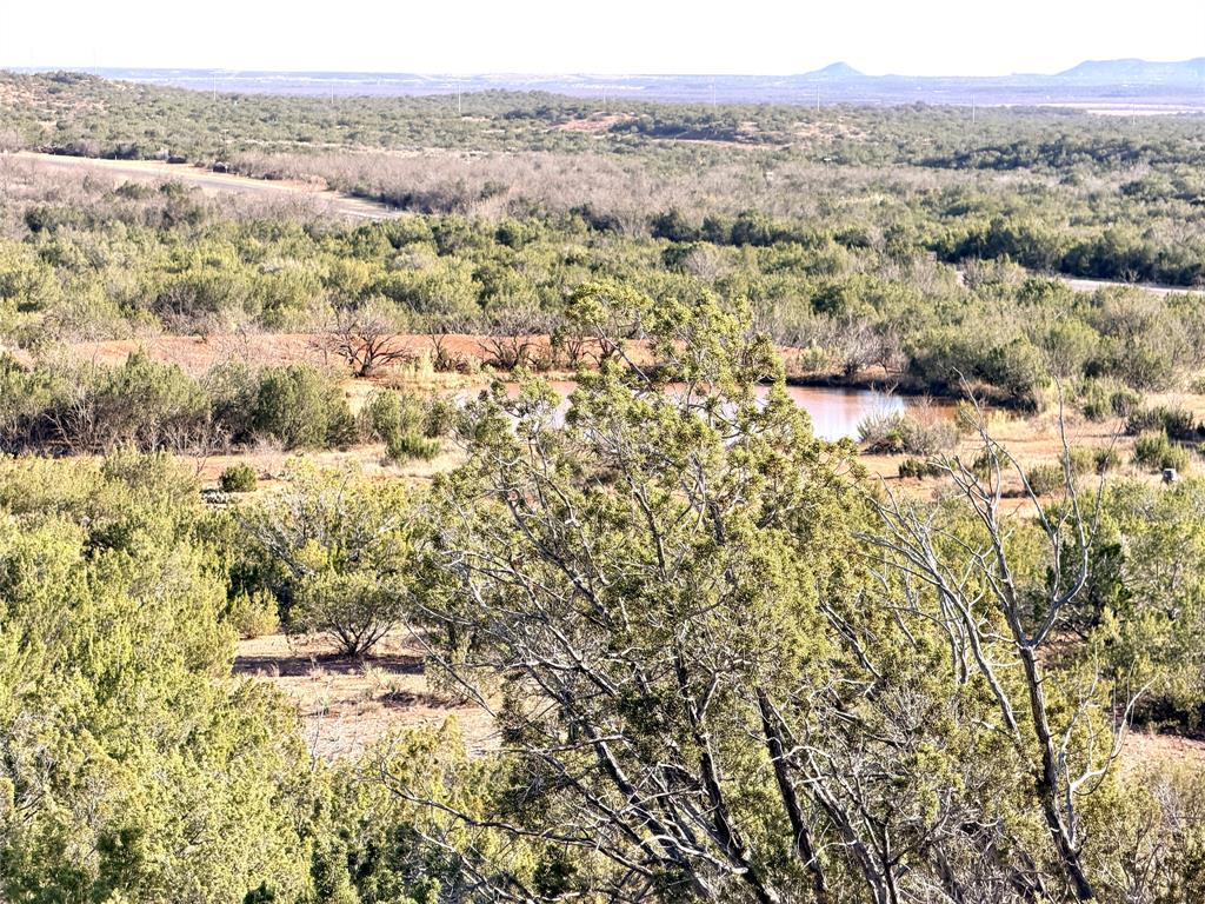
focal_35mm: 100
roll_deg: -1.1
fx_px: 3481
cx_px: 602
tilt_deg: -5.7
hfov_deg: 19.6
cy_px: 452
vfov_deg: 14.8
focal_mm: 16.89
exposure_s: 1/403
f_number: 2.8
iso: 50
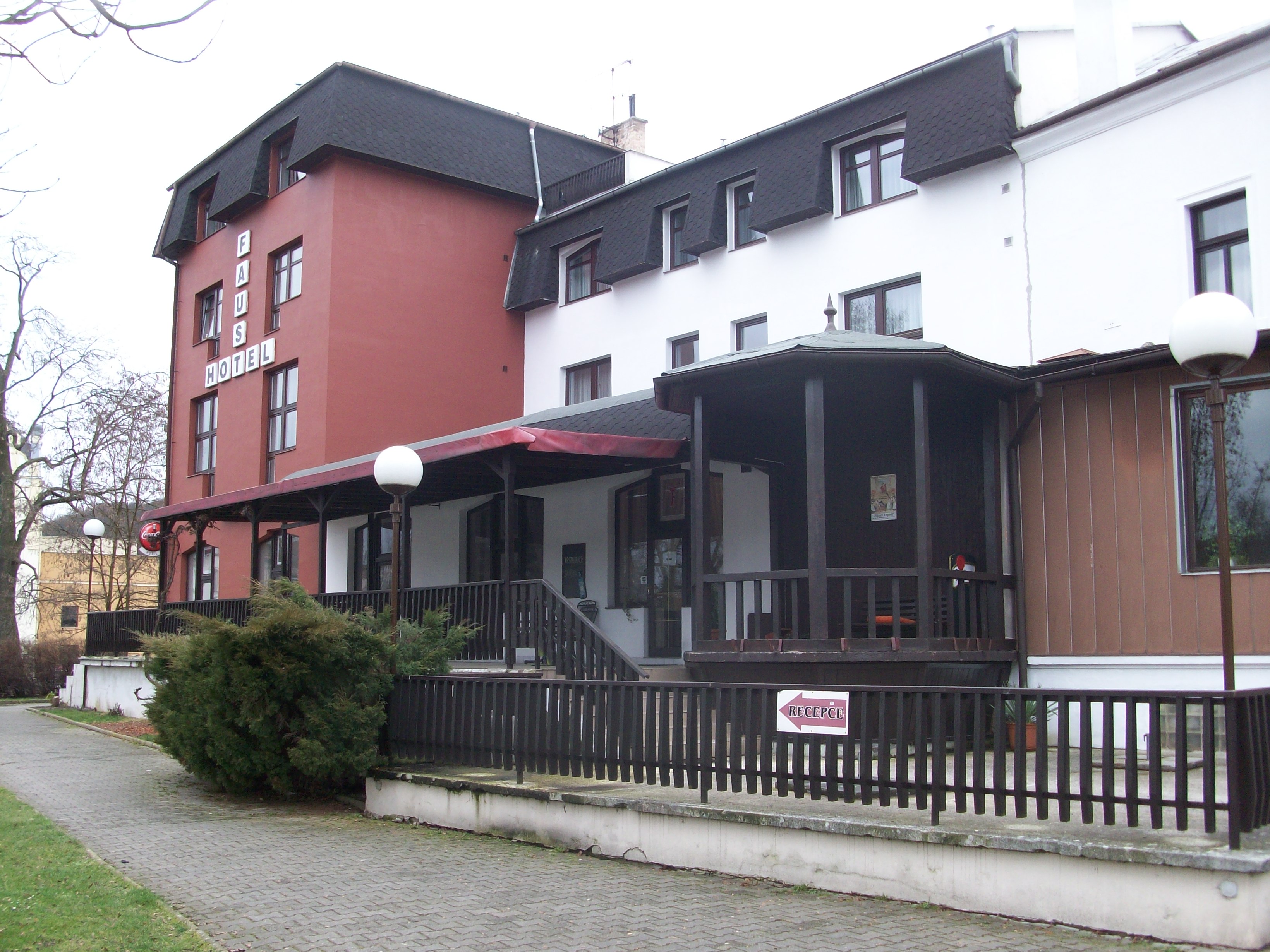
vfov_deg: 41.8
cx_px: 635
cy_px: 476
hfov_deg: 54.0
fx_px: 1247
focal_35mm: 34
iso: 68
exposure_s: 1/60
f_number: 2.8
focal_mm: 5.7
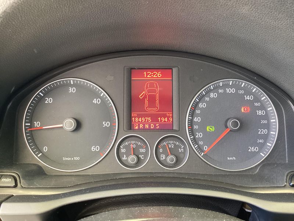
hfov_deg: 58.4
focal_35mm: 31
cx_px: 147
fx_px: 263
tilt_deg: -18.4
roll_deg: -2.2
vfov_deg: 45.4
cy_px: 110
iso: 250
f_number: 2.4
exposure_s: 1/60
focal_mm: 3.3
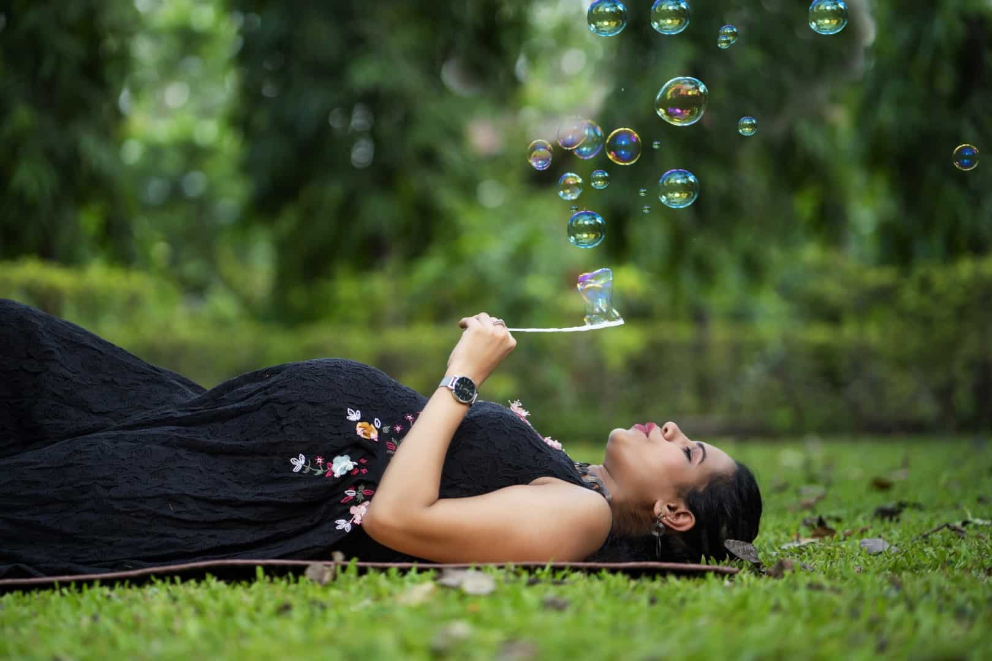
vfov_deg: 16.1
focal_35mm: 85
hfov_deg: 23.9
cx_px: 496
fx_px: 2342
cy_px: 330
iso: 250
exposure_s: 1/500
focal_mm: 85
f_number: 1.8
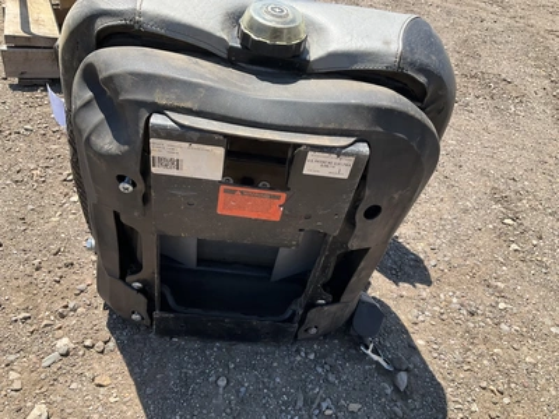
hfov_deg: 61.7
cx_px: 280
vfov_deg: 48.2
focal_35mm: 29
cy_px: 210
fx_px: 468
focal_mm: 3
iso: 25
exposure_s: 1/709
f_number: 1.8
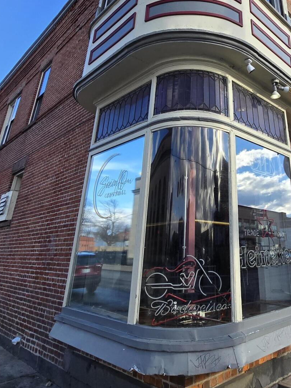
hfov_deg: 54.6
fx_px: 269
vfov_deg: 69.6
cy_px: 130
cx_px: 212
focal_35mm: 24
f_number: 2.2
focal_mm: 2.2
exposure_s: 1/2000
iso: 160
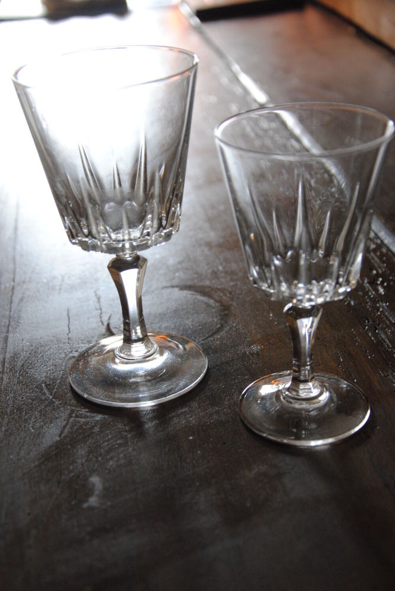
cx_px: 198
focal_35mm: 57
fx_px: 936
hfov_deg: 23.8
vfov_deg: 35.0
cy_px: 296
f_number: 4.5
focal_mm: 38
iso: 640
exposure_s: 1/30
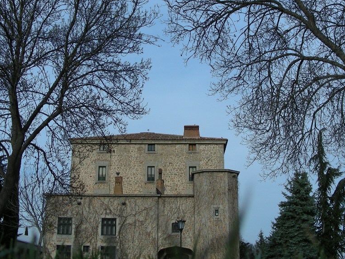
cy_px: 120
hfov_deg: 37.4
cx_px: 148
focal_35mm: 51
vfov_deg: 28.5
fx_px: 508
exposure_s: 1/390
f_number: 4
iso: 50
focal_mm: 6.3
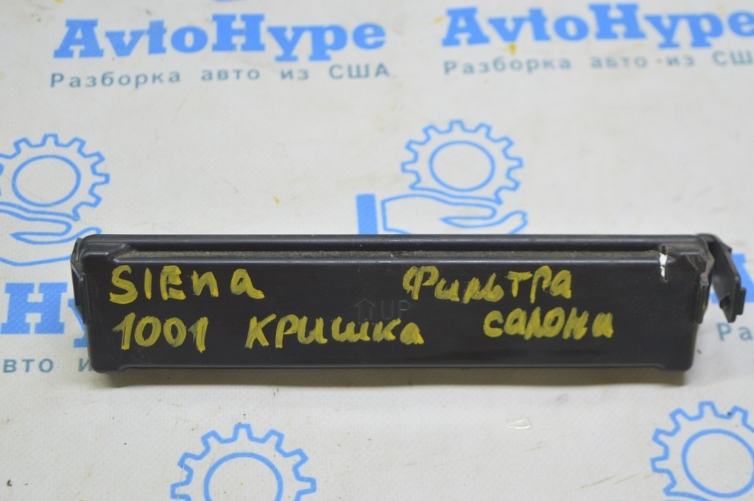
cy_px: 250
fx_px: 1413
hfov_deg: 29.9
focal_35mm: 68
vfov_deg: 20.1
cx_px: 377
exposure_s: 1/20
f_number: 5.6
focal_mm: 45
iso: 400
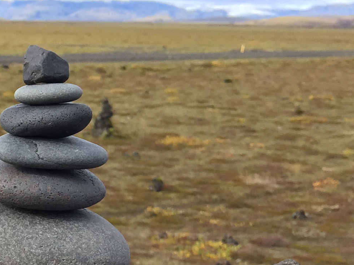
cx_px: -154
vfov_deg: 15.0
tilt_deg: -15.4
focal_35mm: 96
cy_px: 302
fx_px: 982
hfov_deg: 18.4
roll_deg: -1.1
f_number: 2.2
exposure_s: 1/842
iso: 32
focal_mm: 4.15
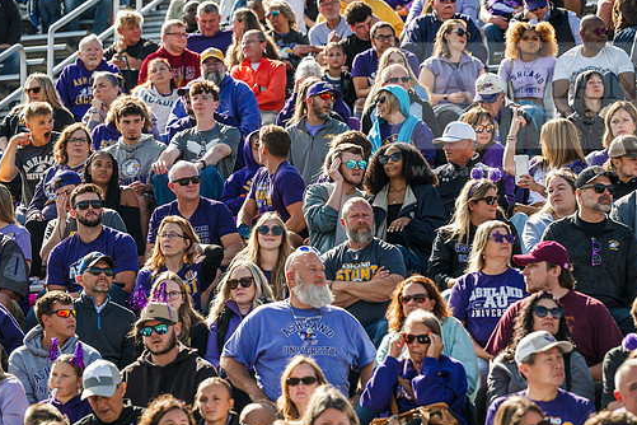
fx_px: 2866
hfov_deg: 12.7
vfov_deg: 8.5
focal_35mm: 162
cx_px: 353
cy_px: 197
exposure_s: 1/1600
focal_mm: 140
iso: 250
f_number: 3.5
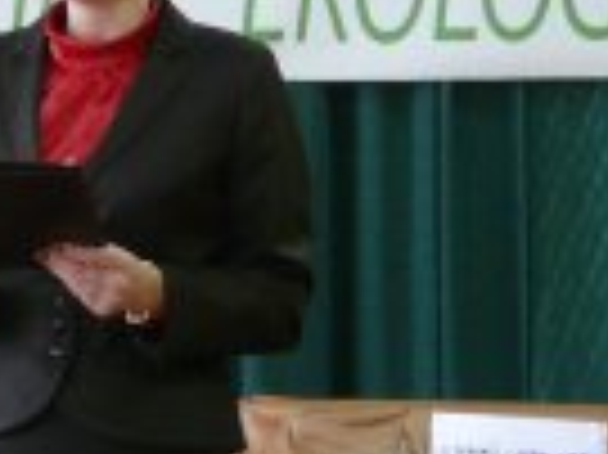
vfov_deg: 5.4
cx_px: -158
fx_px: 4808
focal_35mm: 274
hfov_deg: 7.2
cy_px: -182
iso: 200
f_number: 3.2
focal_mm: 9.5
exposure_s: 1/10
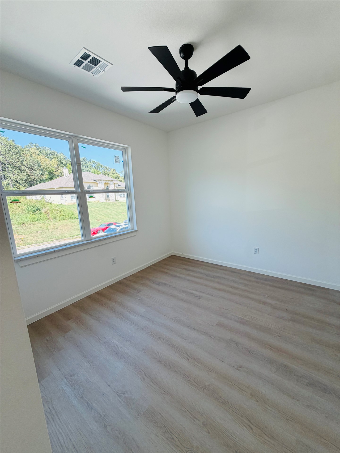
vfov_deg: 102.1
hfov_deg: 85.7
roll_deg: +2.0
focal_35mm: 14
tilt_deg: -10.0
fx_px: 183
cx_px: 170
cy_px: 226
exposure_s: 1/121
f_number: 2.2
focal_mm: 2.22
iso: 64
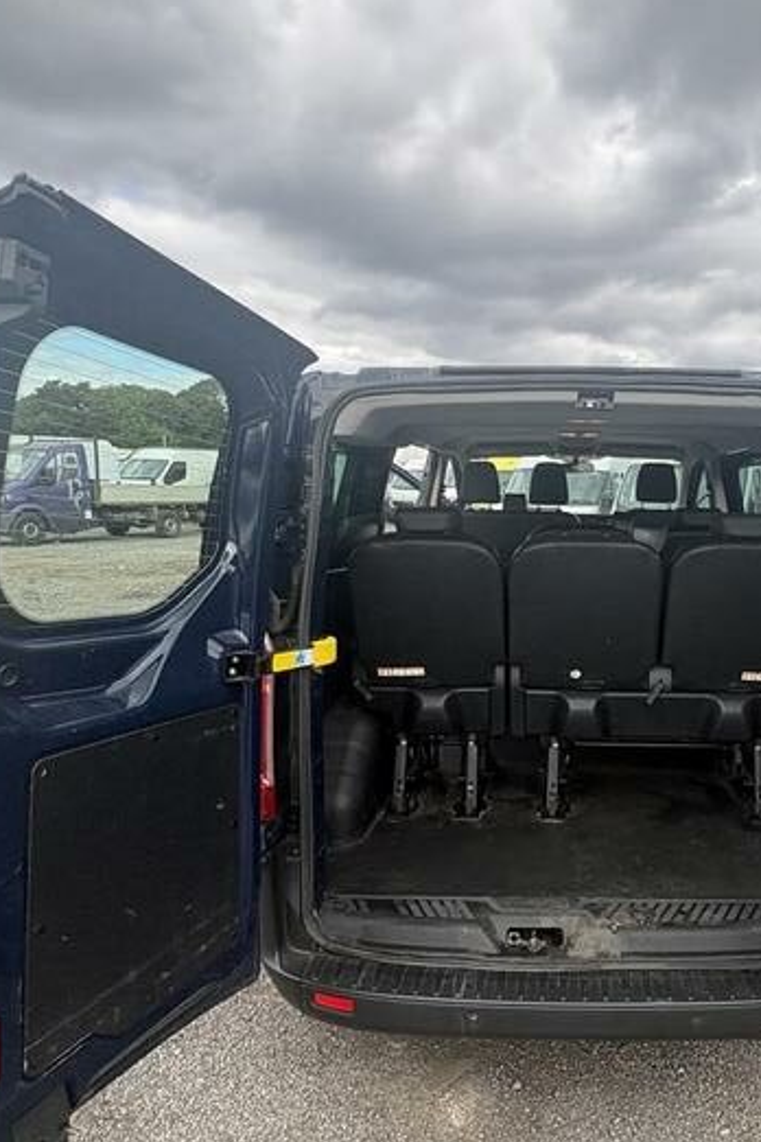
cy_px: 584
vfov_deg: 71.5
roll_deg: -1.7
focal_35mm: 25
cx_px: 566
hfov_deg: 49.3
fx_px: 793
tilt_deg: -1.2
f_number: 2.2
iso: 64
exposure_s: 1/498
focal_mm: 2.22
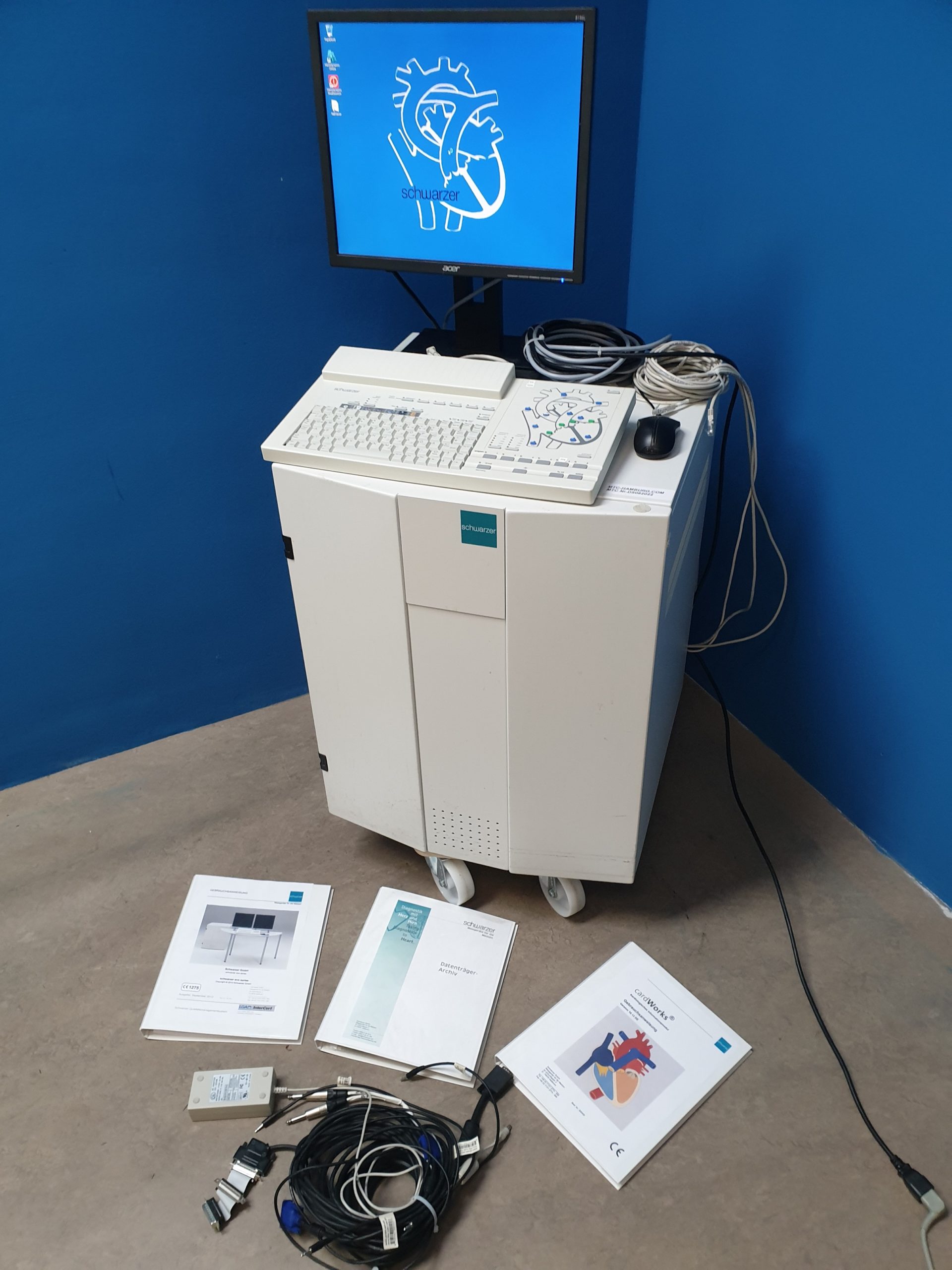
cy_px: 635
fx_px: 953
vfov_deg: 67.3
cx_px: 476
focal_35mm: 26
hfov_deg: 53.1
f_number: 2.4
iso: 200
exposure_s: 1/50
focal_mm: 4.3
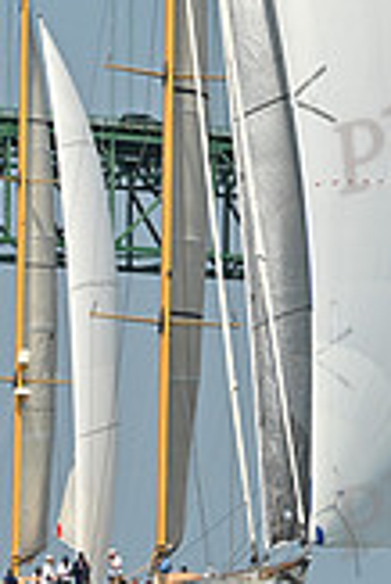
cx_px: 149
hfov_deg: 5.5
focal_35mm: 249
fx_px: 4048
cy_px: -32
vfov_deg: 8.2
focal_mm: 70
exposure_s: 1/1250
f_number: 10
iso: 320
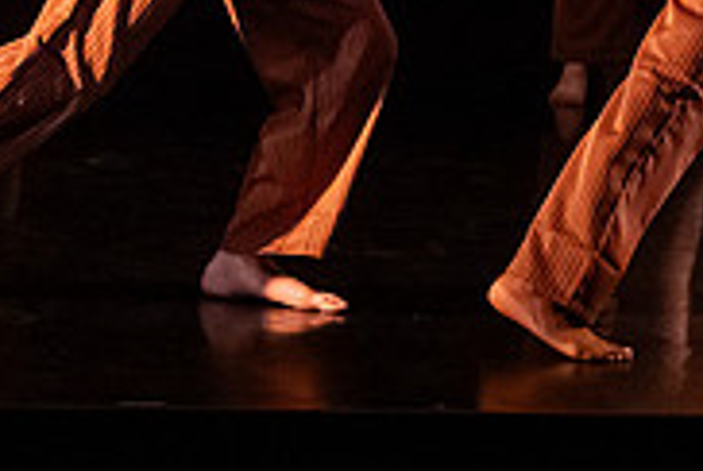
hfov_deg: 9.5
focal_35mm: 215
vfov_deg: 6.3
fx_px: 4205
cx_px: 688
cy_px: -300
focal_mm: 58
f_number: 4
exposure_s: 1/400
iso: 4000
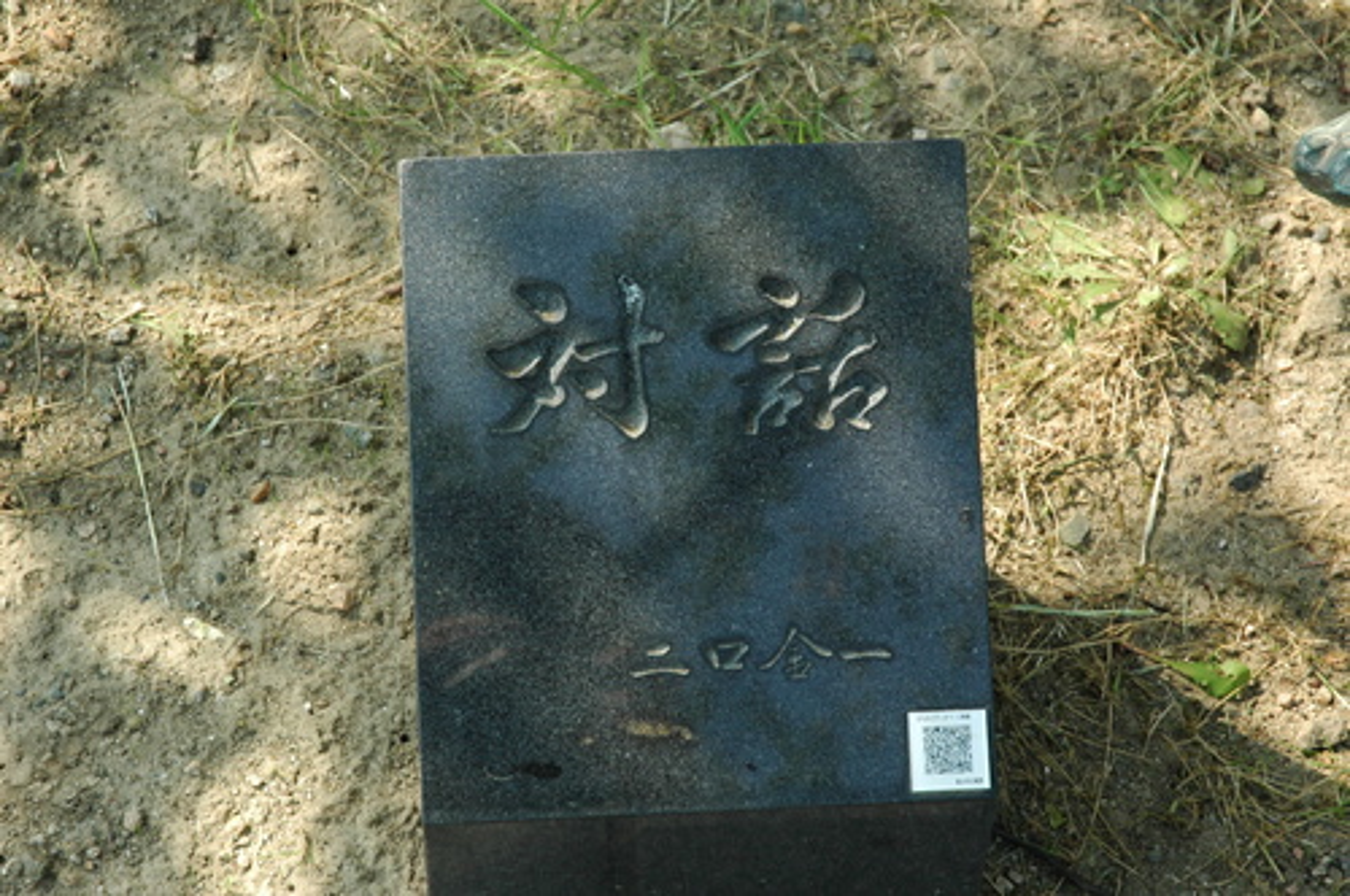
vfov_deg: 15.1
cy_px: 448
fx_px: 3371
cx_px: 675
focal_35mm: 90
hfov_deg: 22.6
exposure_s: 1/200
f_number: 8
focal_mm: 60
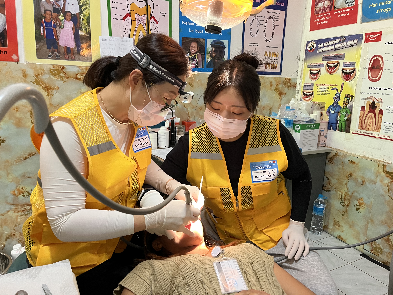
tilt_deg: -12.1
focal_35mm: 26
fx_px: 295
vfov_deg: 53.1
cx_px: 196
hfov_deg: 67.3
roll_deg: -2.4
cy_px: 148
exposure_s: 1/50
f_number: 1.6
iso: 400
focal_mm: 5.1
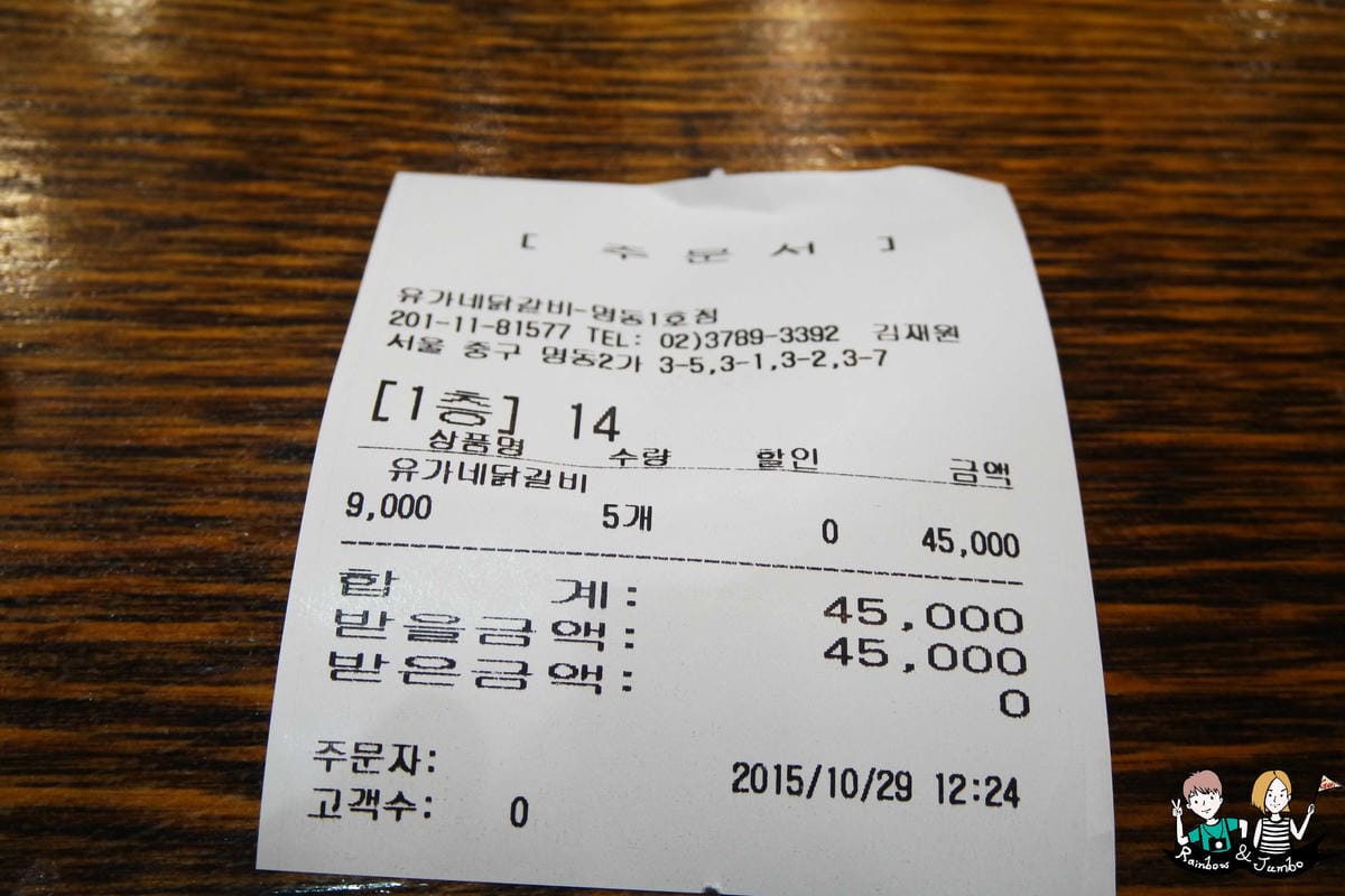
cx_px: 672
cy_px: 448
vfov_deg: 37.9
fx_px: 1308
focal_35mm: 35
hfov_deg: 54.4
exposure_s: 1/50
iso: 400
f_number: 4
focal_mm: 13
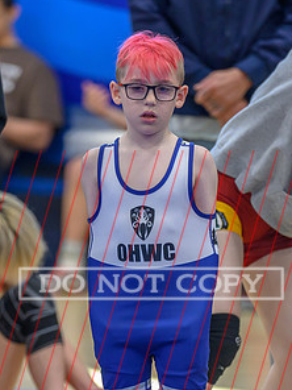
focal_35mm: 543
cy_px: 321
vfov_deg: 3.6
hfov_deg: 2.7
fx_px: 6107
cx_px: 138
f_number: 2.8
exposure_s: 1/640
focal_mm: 200
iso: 1800
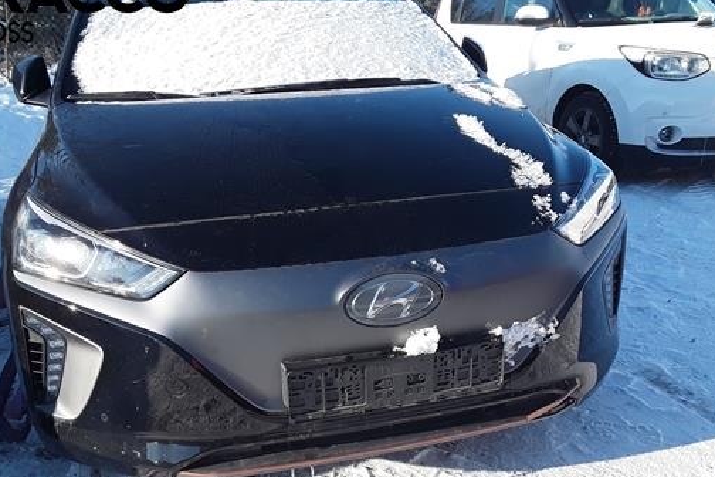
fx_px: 735
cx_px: 372
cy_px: 305
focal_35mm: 37
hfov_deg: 51.9
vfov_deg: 35.7
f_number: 1.9
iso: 40
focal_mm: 2.91
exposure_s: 1/545
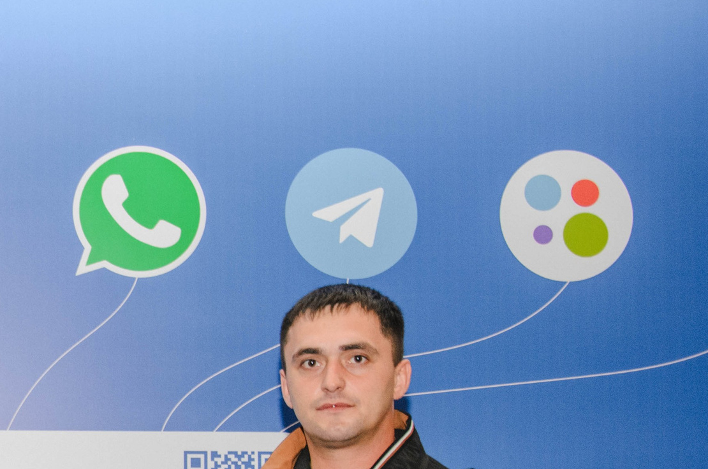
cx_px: -91
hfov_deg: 22.9
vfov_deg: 16.0
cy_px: 492
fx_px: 1629
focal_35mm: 83
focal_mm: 24
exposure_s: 1/125
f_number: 3.8
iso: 320
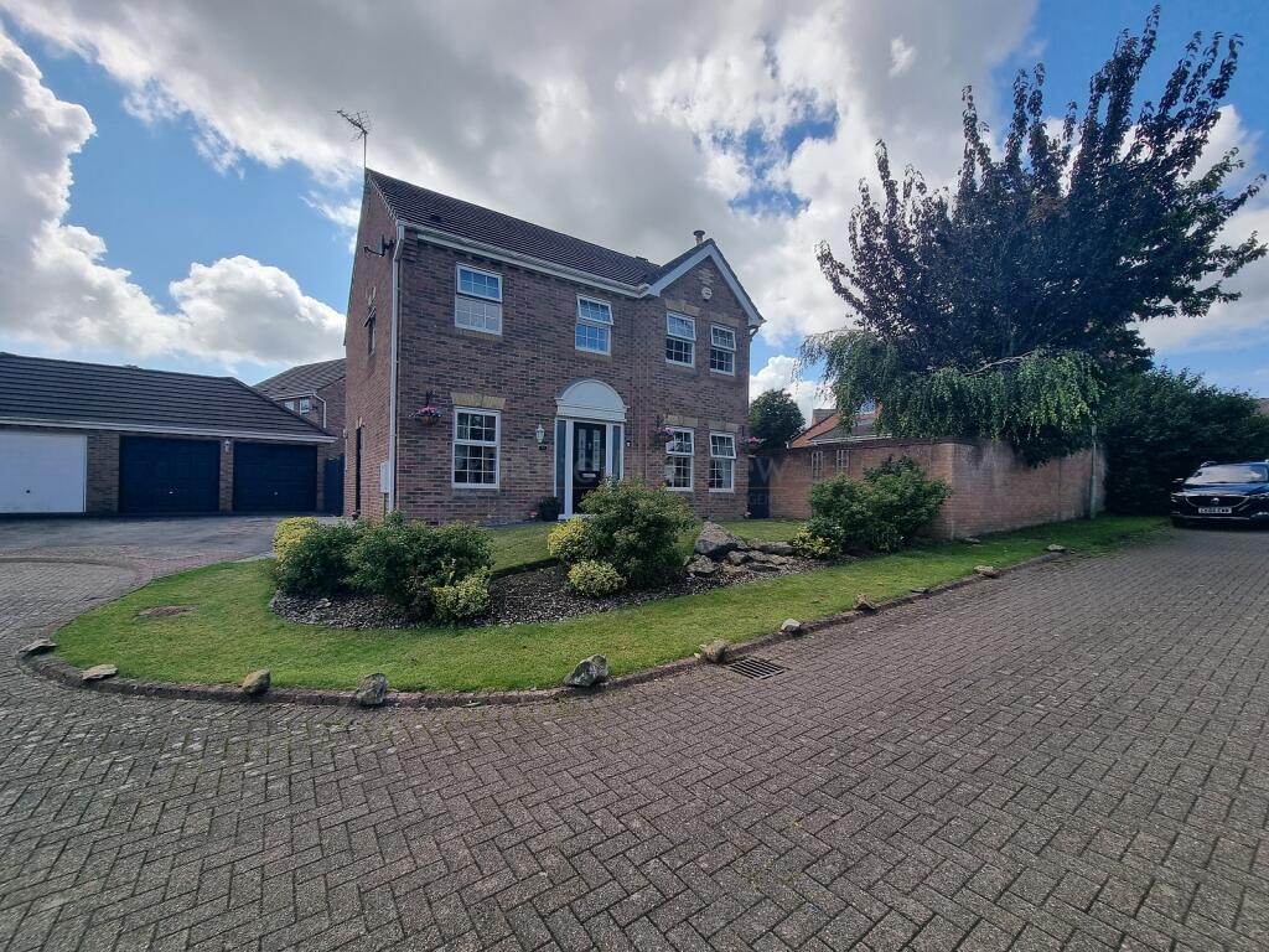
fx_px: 477
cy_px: 476
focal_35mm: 13
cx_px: 634
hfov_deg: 106.2
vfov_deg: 89.9
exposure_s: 1/1724
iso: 50
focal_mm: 2.2
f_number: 2.2
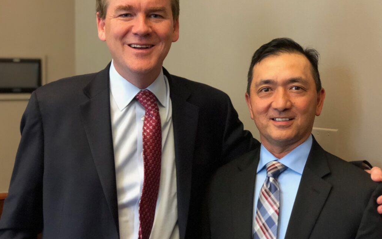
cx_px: 192
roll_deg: +0.5
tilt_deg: -0.7
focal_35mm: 61
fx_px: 635
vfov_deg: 21.3
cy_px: 101
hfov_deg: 33.5
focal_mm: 6.6
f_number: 2.8
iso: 1000
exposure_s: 1/60
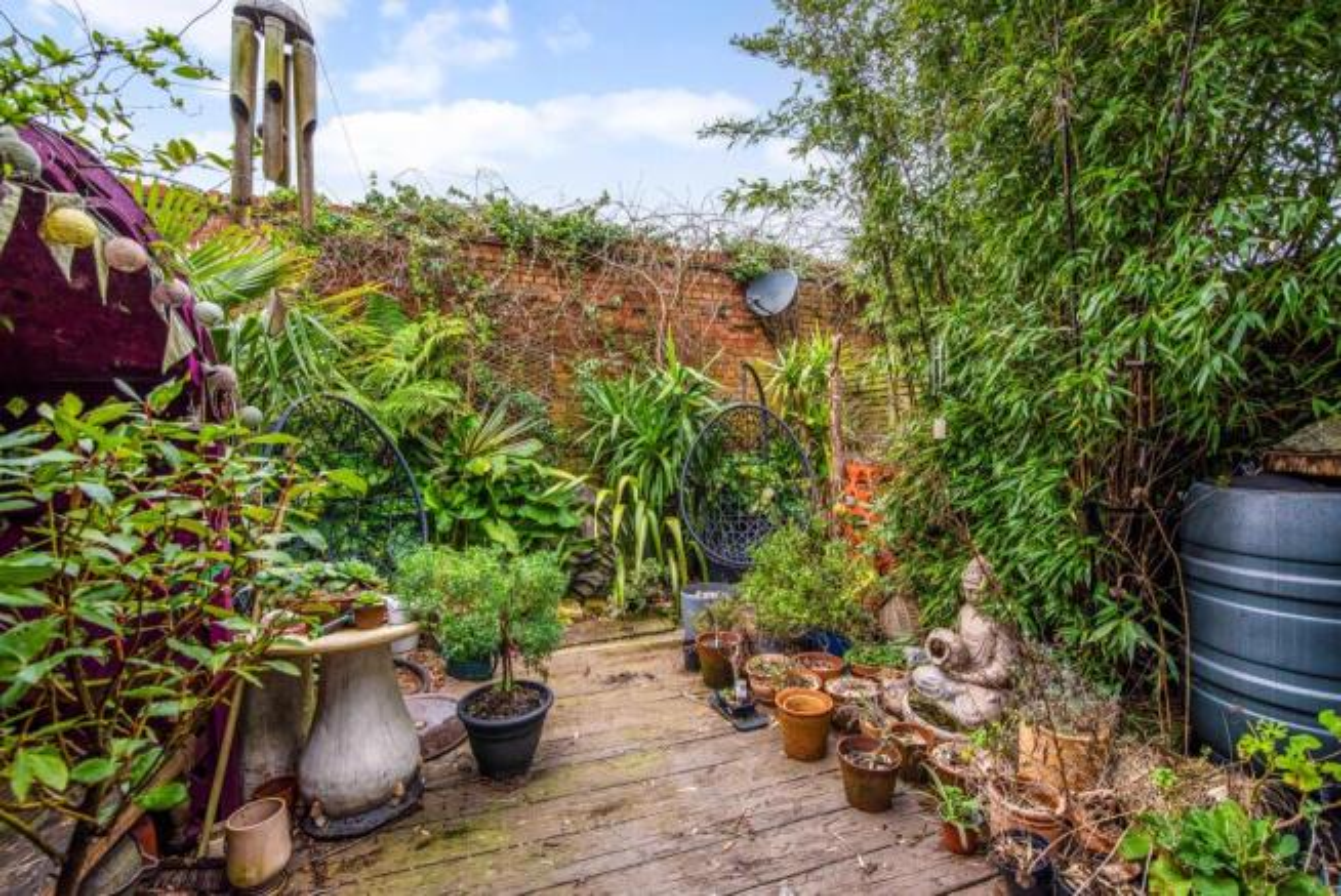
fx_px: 522
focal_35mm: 14
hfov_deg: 104.2
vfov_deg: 81.3
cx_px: 670
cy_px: 448
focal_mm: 14
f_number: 8
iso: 320
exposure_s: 1/125
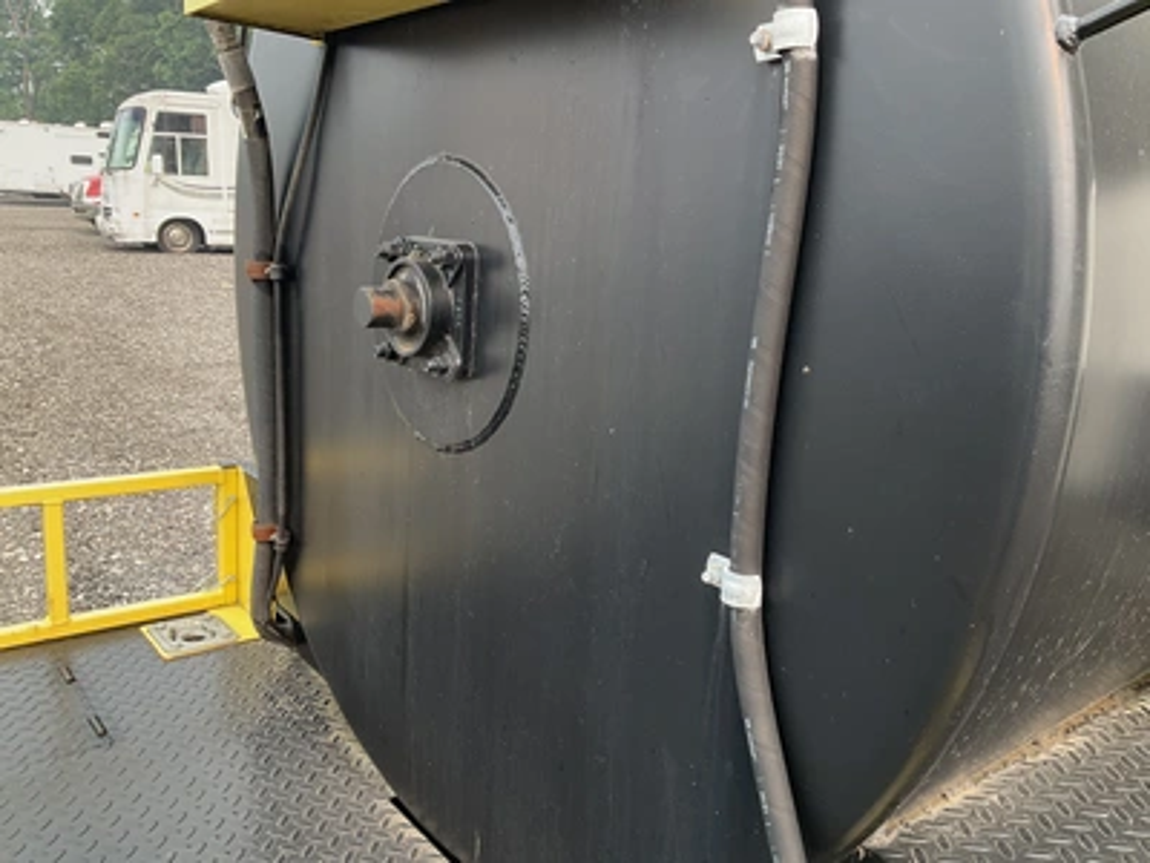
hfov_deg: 61.7
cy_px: 432
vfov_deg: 48.2
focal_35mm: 29
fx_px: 963
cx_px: 575
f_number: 1.8
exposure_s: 1/177
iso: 25
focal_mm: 3
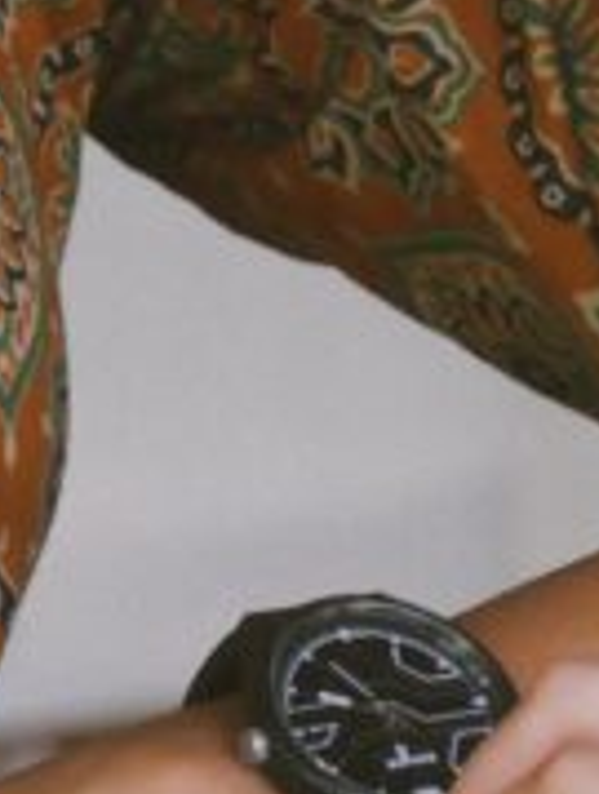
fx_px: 17220
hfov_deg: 2.0
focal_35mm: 749
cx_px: 555
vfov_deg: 2.6
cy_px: 619
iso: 1600
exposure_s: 1/320
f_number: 5.2
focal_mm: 84
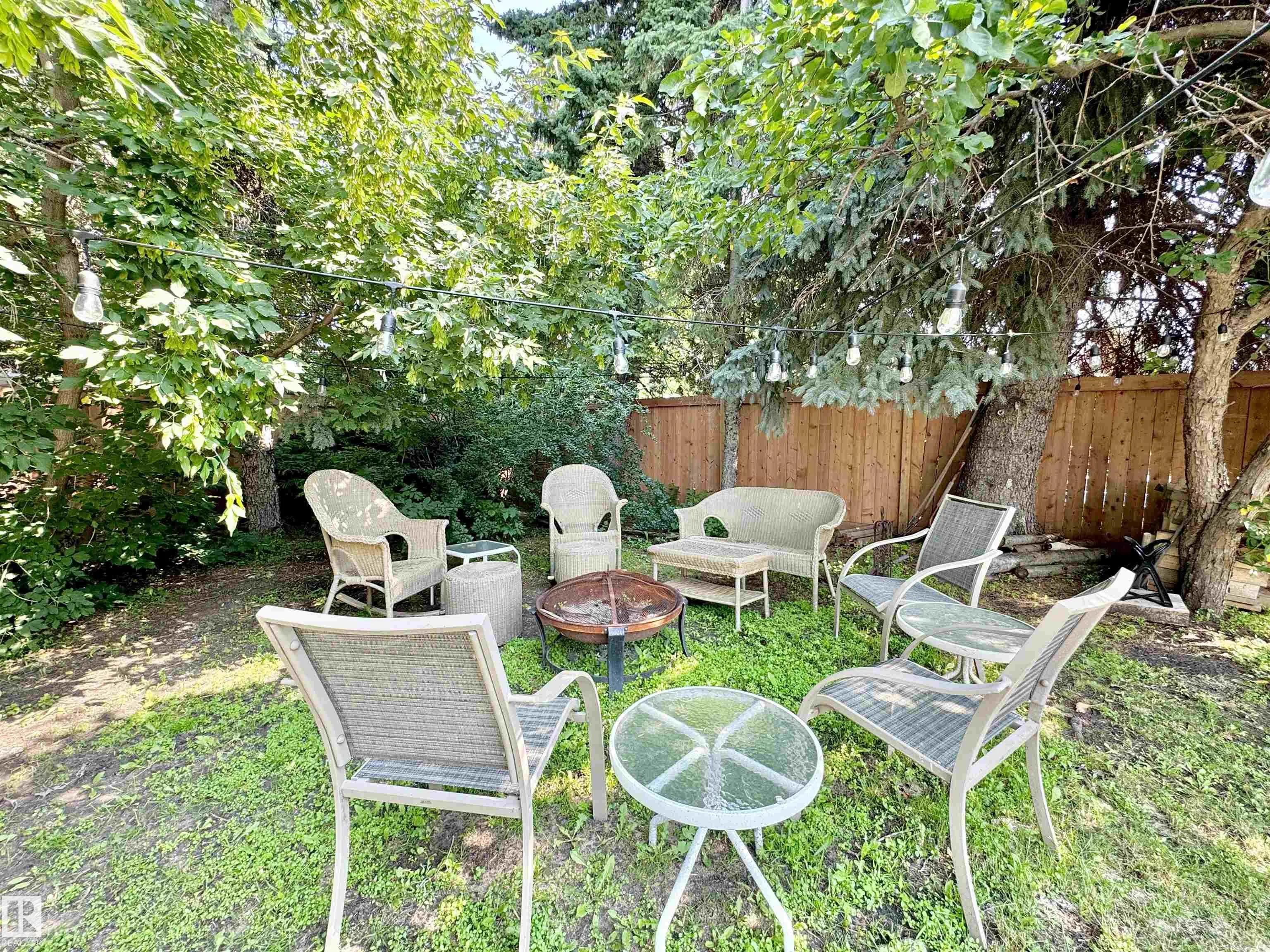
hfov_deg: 102.1
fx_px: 514
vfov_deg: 85.7
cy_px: 476
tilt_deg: -2.9
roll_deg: -0.8
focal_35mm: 14
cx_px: 635
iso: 64
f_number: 2.2
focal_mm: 2.22
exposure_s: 1/99
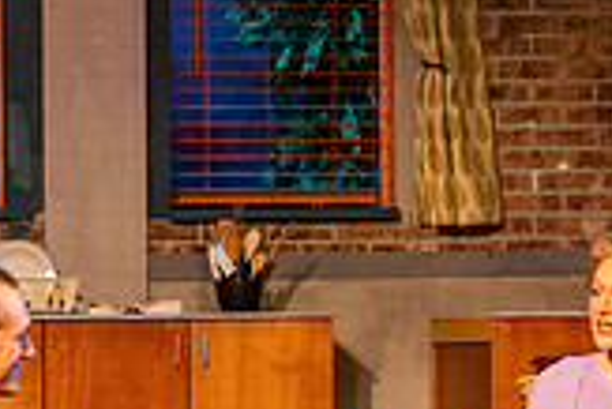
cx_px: 400
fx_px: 5343
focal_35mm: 314
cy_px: 463
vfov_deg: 4.4
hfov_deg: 6.6
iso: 2500
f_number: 2.8
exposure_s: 1/100
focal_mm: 82
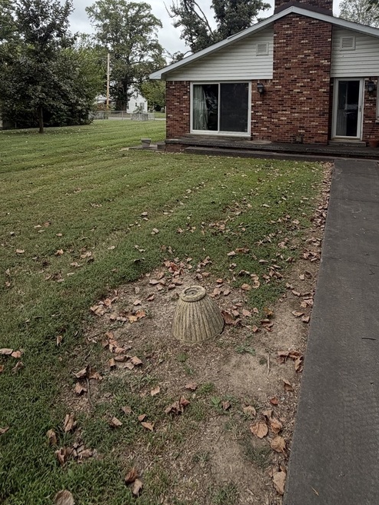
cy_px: 131
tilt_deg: -5.4
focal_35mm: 23
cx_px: 188
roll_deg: -1.3
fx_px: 336
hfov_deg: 58.9
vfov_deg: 69.5
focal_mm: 2.22
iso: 32
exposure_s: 1/770
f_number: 2.2
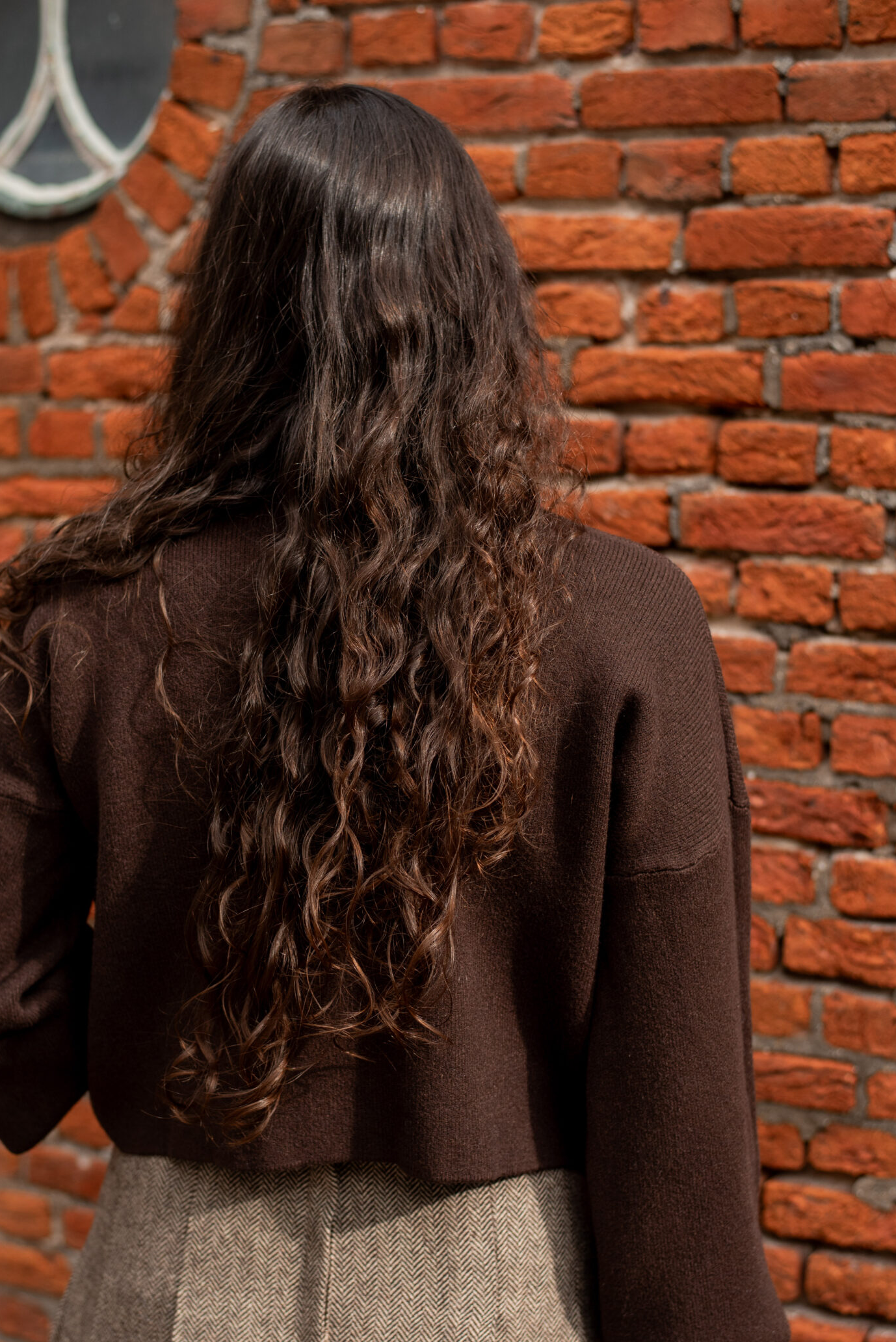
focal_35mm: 62
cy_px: 780
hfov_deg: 21.9
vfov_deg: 32.3
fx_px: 2313
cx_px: 355
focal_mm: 50
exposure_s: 1/1000
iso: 250
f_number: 2.5
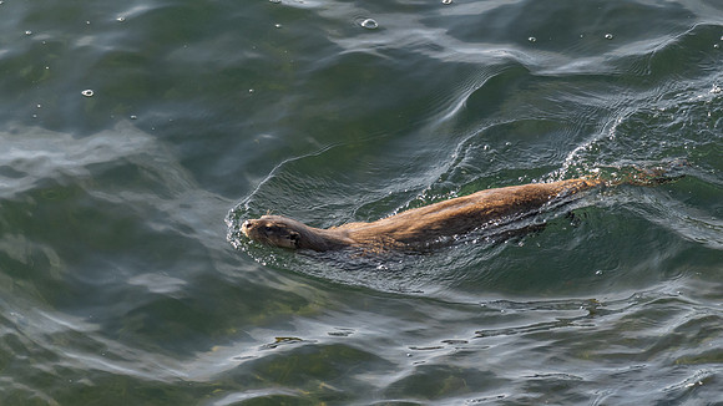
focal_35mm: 916
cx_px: 362
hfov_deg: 2.4
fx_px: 17562
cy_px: 203
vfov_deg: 1.3
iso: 640
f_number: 5.6
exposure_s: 1/1250
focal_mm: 420
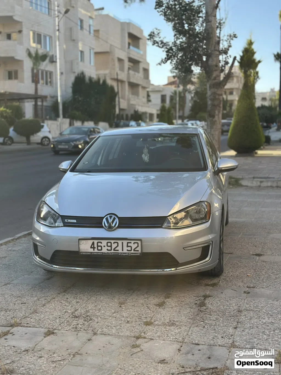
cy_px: 188
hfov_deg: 30.3
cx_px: 140
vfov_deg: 39.7
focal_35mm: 48
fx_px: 519
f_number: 1.78
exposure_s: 1/1085
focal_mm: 6.86
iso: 80
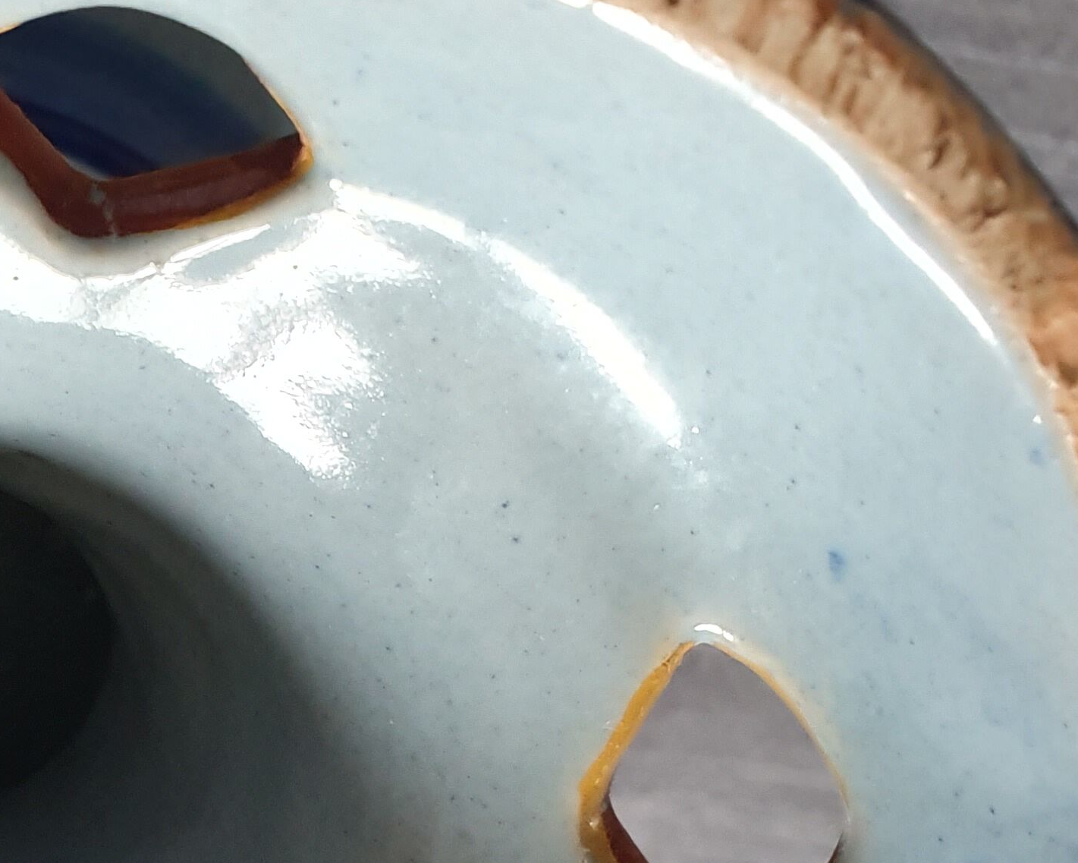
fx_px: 2297
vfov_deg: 20.6
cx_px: -141
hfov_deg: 24.4
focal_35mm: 72
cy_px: 866
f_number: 2.4
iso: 400
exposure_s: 1/50
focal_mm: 4.32
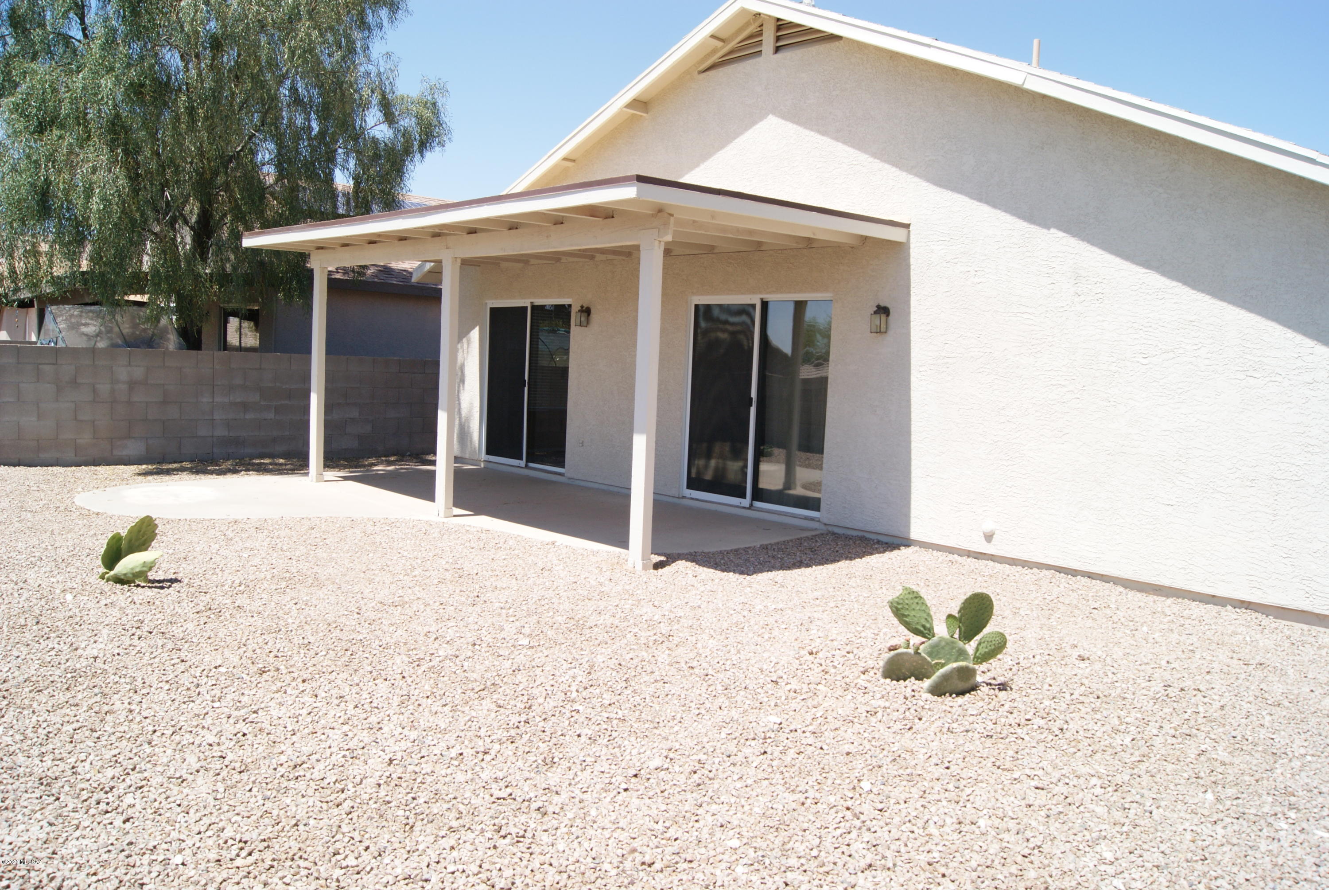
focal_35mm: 27
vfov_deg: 48.0
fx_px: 998
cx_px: 664
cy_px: 445
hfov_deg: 67.3
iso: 100
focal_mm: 18
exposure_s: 1/160
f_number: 11
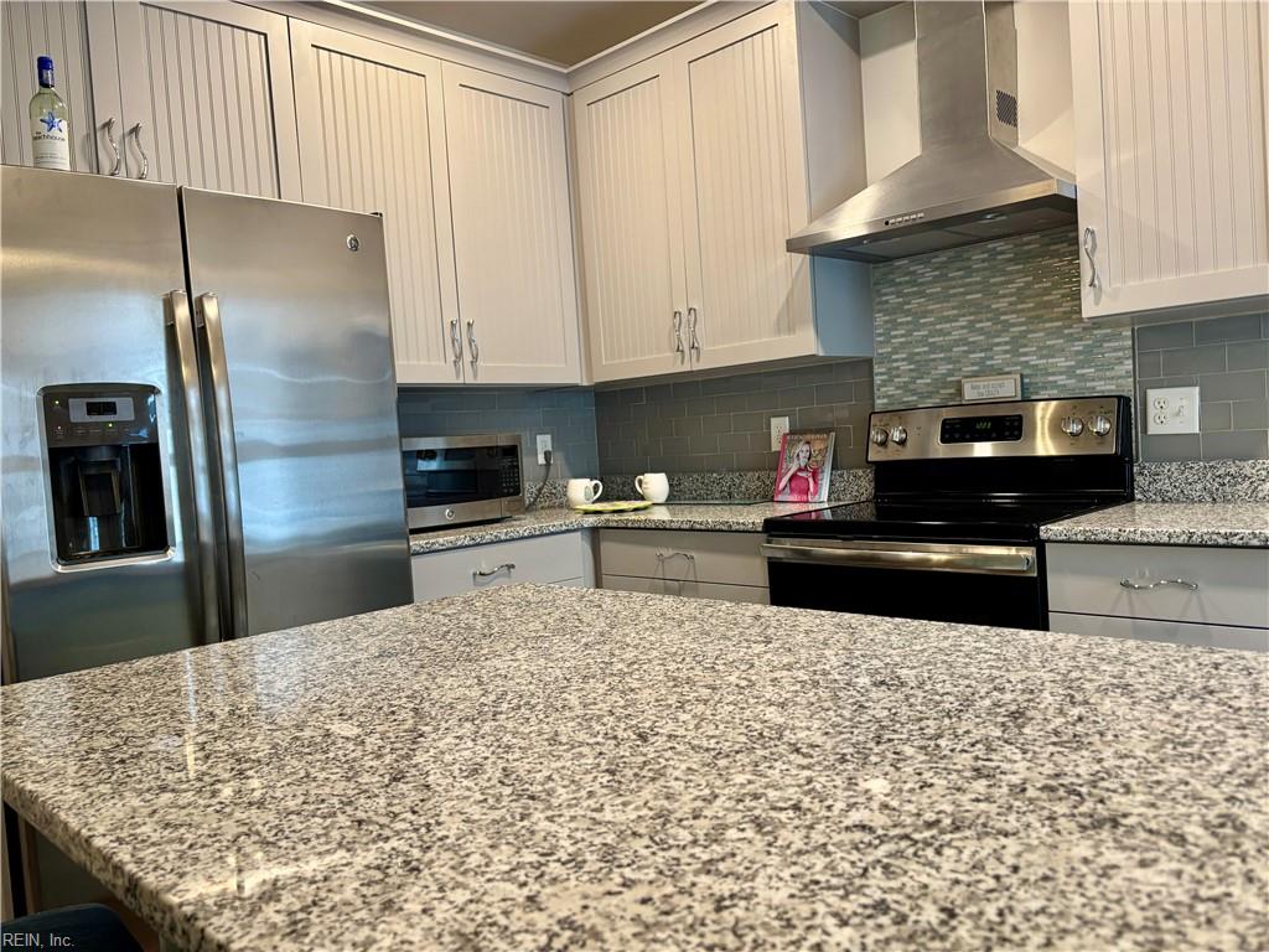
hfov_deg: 67.3
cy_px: 476
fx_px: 953
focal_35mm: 26
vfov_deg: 53.1
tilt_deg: -2.0
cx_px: 634
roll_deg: +3.5
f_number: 1.6
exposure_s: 1/60
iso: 200
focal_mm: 5.96
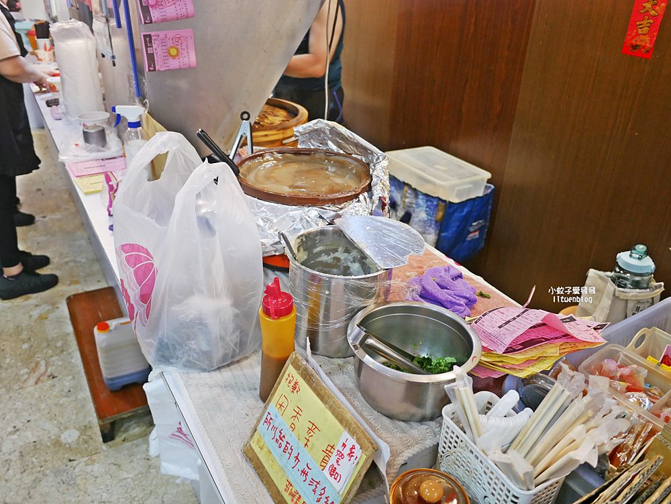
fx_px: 543
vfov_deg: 49.8
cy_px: 252
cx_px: 336
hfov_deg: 63.4
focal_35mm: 28
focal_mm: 14
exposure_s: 1/60
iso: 1000
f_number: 2.5
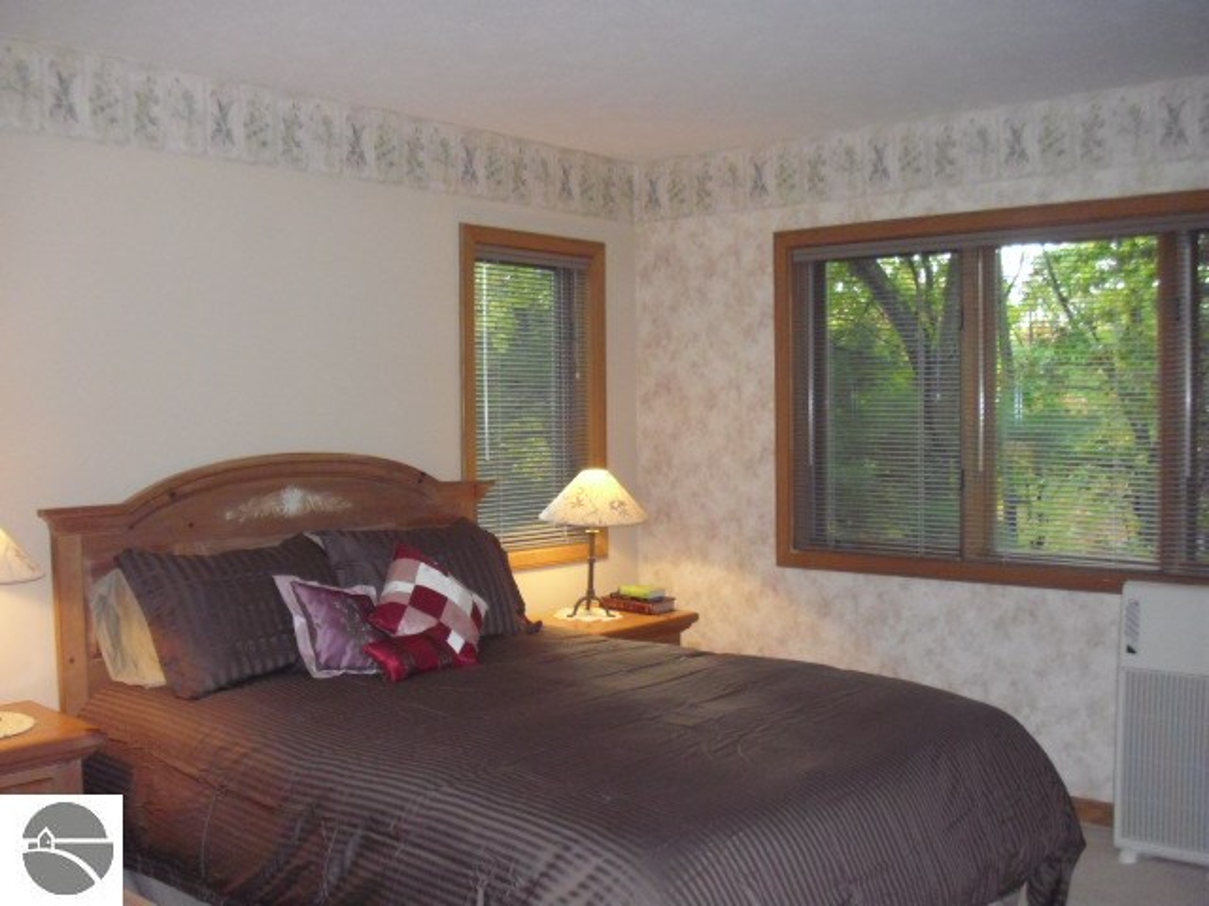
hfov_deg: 49.0
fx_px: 1327
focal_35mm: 38
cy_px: 453
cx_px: 604
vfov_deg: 37.7
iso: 400
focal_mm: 6.2
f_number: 2.8
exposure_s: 1/60
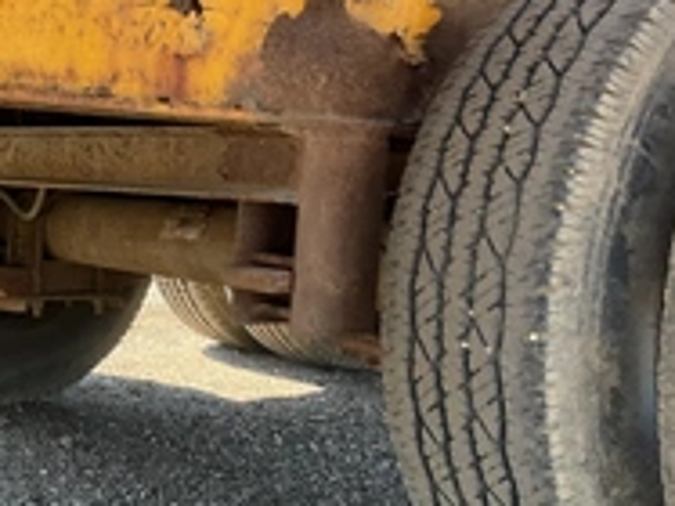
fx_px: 1208
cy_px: 202
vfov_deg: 23.6
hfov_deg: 29.7
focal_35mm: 62
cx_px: 51
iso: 32
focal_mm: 3
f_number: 1.8
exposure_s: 1/128
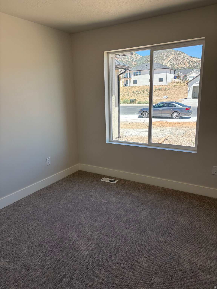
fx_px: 217
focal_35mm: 26
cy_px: 144
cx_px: 108
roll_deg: +0.7
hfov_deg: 53.1
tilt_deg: -16.0
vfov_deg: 67.3
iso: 50
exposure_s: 1/574
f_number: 1.6
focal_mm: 5.96
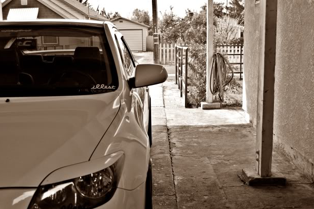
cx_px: 154
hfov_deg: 38.9
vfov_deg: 26.4
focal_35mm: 51
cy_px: 128
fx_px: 444
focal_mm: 26
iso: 200
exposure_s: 1/125
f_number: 5.6
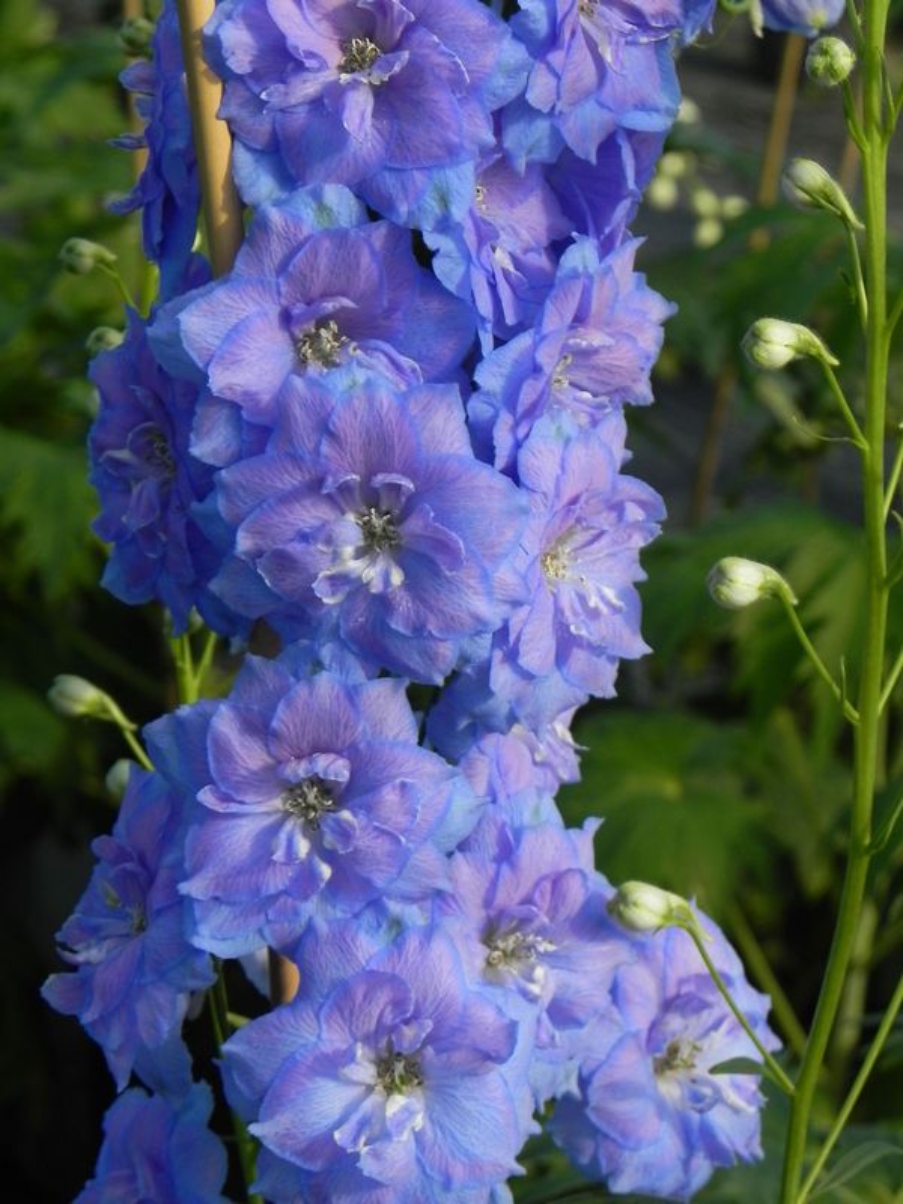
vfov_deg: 15.3
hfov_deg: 11.5
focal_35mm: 129
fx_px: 4487
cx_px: 452
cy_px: 602
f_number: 5
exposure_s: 1/500
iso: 160
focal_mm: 23
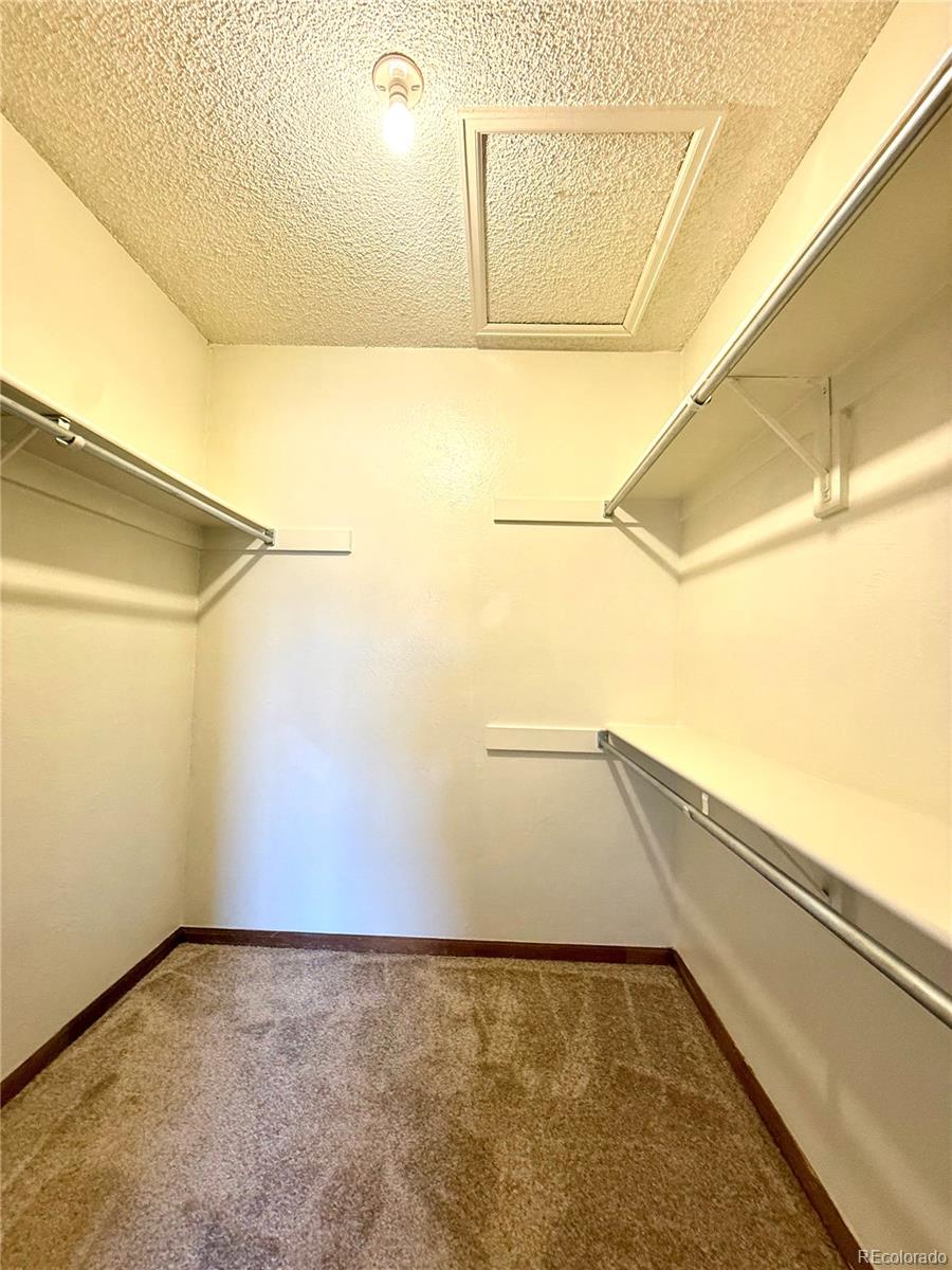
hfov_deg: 85.7
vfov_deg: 102.1
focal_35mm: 14
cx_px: 476
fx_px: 513
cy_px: 635
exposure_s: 1/60
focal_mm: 2.22
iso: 200
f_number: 2.2
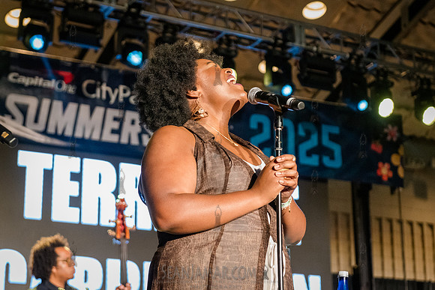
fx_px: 1021
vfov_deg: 16.2
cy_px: 131
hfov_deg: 24.0
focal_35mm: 84
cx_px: 220
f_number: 3.5
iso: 6400
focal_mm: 70
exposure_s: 1/400
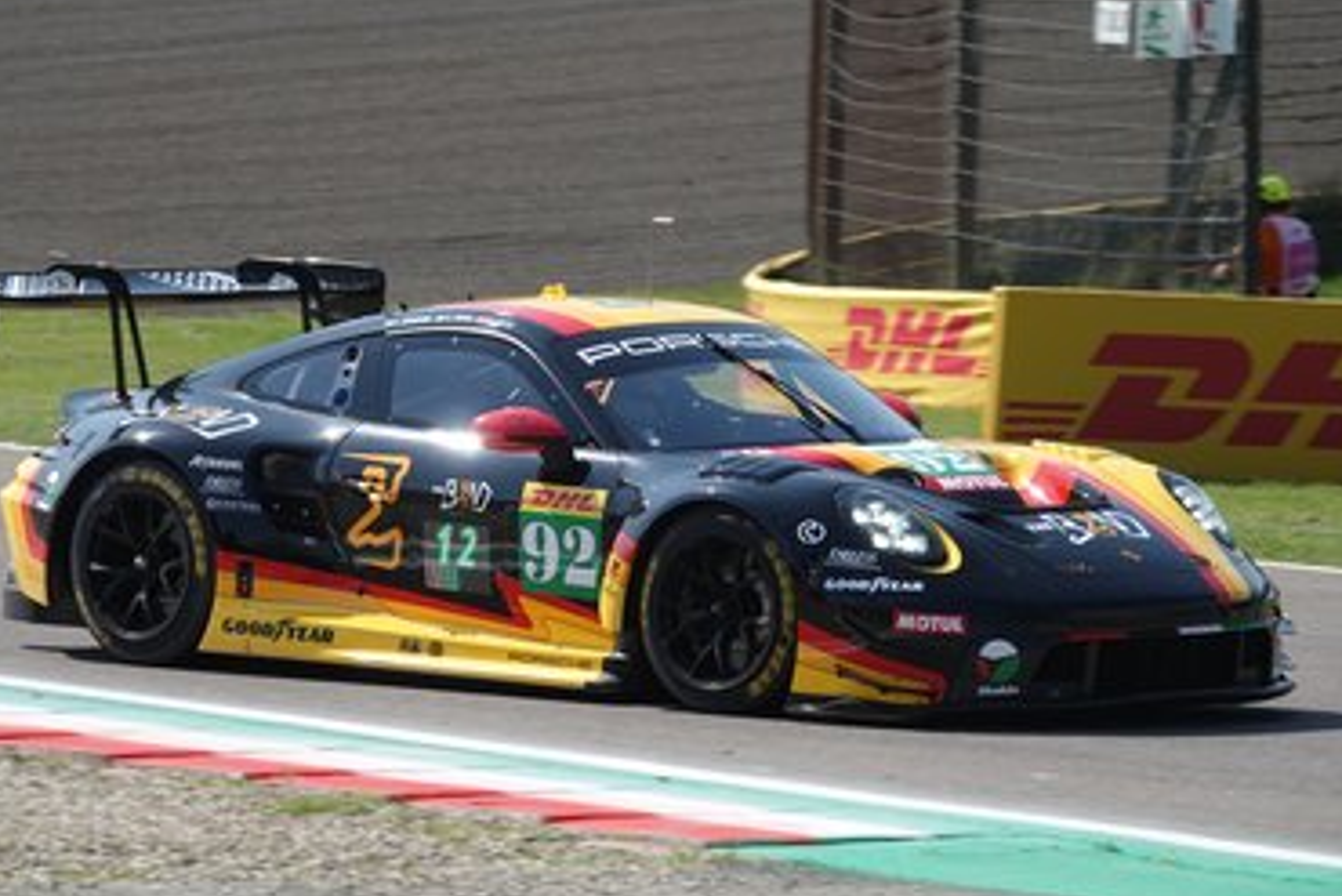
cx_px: 656
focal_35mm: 260
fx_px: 9695
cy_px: 497
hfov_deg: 7.9
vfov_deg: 5.3
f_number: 4
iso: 125
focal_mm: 78.39
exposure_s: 1/1000
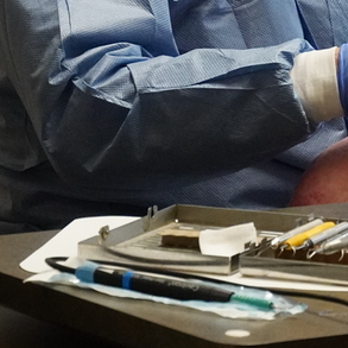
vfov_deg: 4.6
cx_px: 368
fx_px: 4274
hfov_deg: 4.7
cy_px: -61
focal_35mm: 376
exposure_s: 1/160
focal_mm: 69
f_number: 5.6
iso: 5000
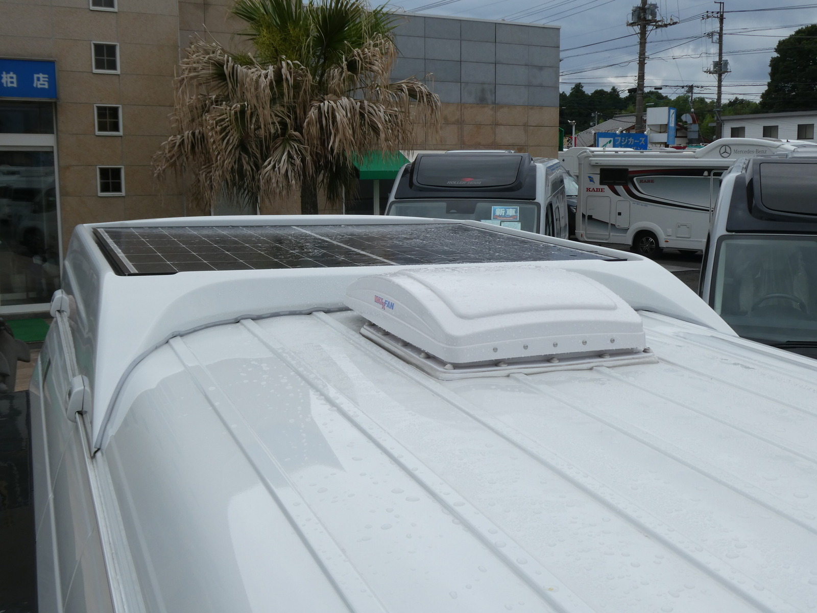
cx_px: 408
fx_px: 944
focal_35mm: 40
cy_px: 306
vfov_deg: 36.0
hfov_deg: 46.8
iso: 80
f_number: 4.5
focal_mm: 7.2
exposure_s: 1/1000
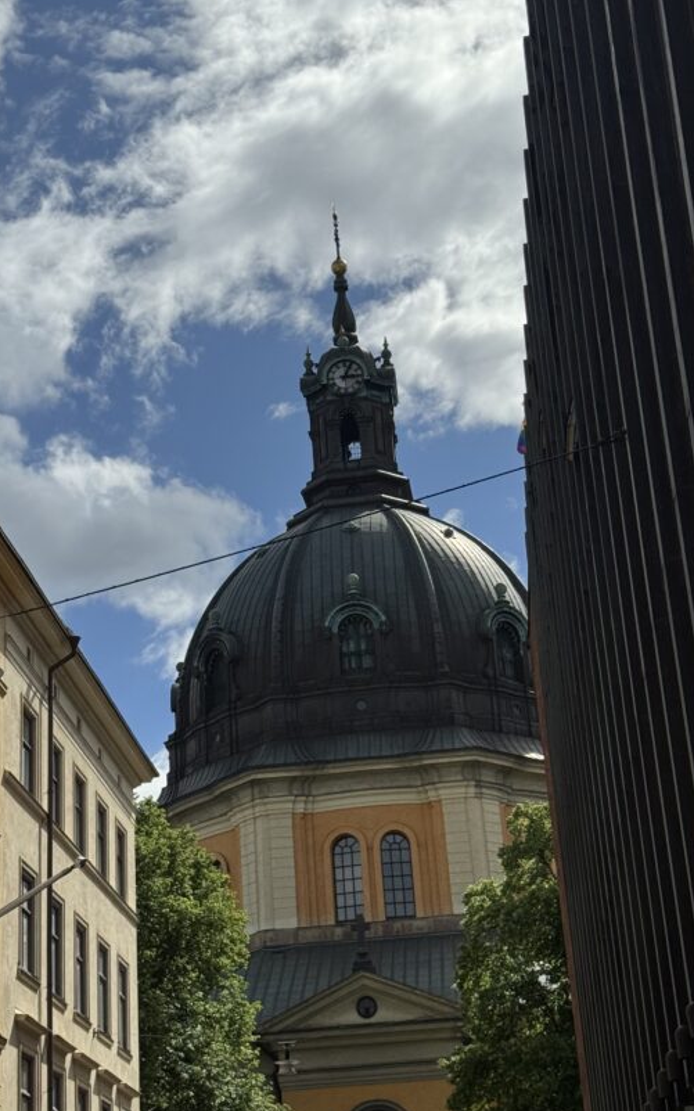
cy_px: 508
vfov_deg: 31.5
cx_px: 306
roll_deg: +3.9
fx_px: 1968
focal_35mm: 65
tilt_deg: +23.7
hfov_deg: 20.0
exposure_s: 1/15385
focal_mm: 6.76
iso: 64
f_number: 1.78
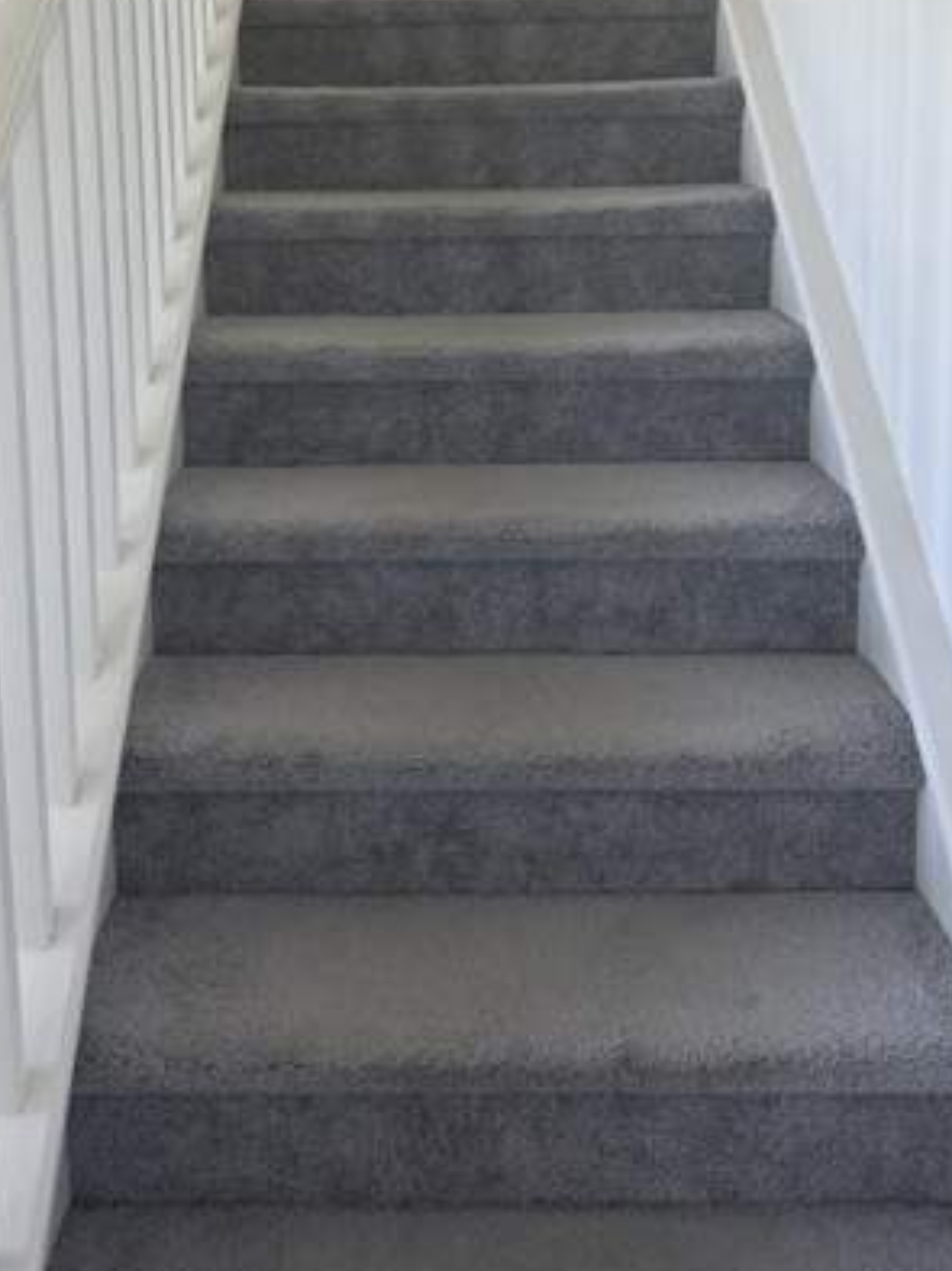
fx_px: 1432
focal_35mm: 39
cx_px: 423
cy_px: 261
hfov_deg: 36.7
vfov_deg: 45.6
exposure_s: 1/71
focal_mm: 6.76
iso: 200
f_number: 1.78
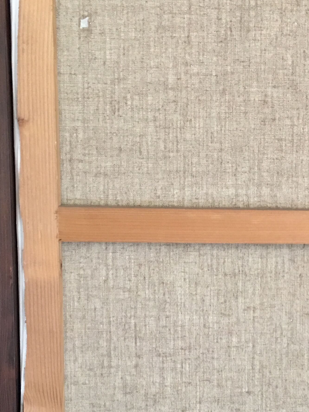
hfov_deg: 21.2
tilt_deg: -6.1
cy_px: 223
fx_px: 786
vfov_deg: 29.4
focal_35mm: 66
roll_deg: -0.5
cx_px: 332
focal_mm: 4.15
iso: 80
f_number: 2.2
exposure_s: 1/17
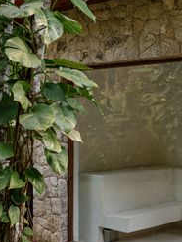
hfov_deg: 21.4
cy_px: 130
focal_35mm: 68
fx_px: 477
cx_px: 135
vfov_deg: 28.6
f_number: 9
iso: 200
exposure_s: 1/5
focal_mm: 55.6
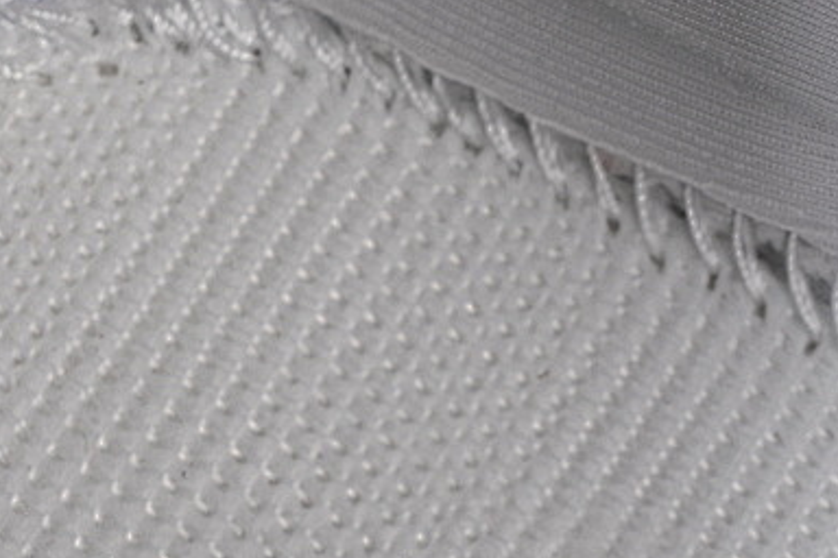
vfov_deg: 6.5
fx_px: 4911
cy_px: 532
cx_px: 598
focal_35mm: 211
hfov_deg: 9.7
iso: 160
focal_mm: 50
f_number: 7.1
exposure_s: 1/80
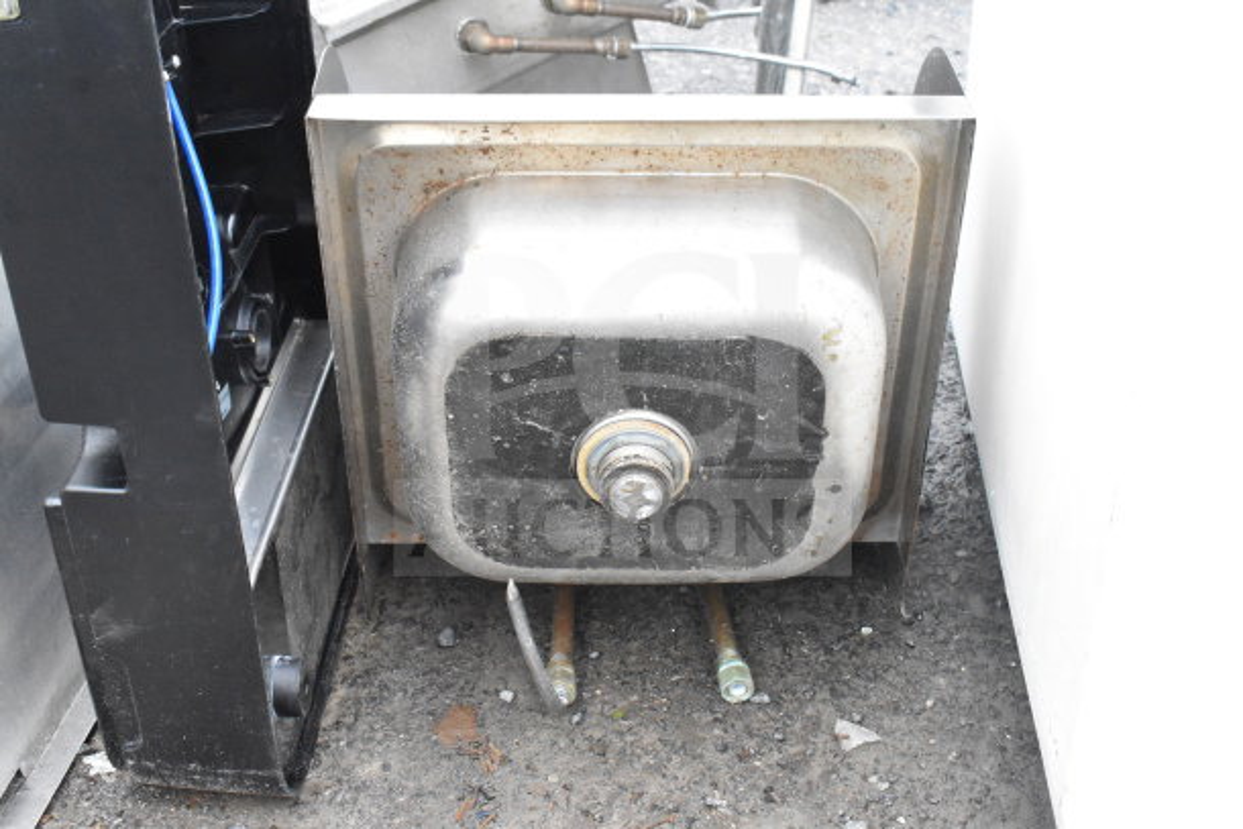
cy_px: 414
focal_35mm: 44
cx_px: 622
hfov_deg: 45.0
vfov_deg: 30.9
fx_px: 1502
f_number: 11
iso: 6400
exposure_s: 1/500
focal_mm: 29
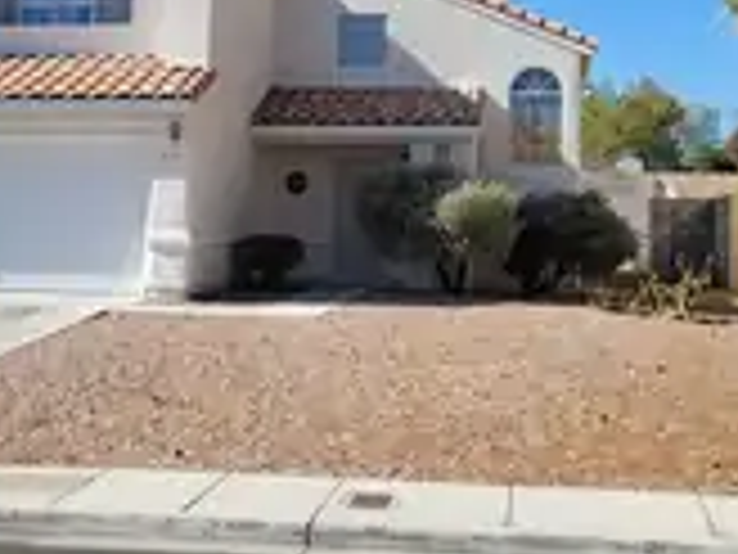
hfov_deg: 31.5
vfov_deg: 23.6
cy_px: 99
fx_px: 1300
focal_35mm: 61
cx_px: 256
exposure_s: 1/854
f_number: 1.8
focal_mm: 7
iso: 20
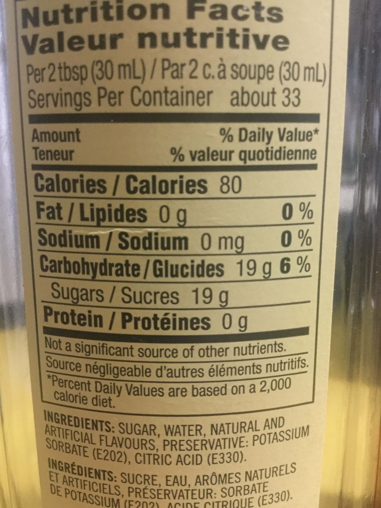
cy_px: 254
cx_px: 190
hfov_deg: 45.4
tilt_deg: -13.0
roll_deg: +0.6
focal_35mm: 31
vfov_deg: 58.4
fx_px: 455
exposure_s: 1/15
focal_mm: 3.3
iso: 400
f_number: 2.4
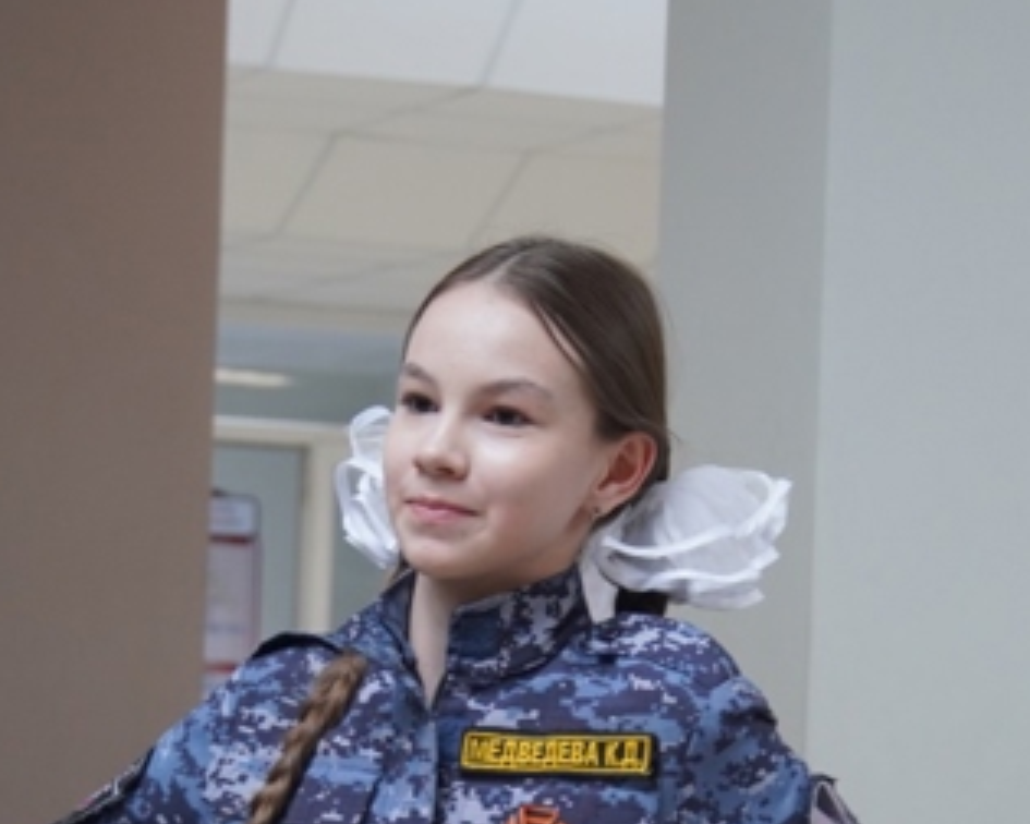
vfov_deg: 9.4
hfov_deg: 11.8
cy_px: 752
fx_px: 5003
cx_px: 567
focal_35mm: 164
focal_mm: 49
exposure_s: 1/160
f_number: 5
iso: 800
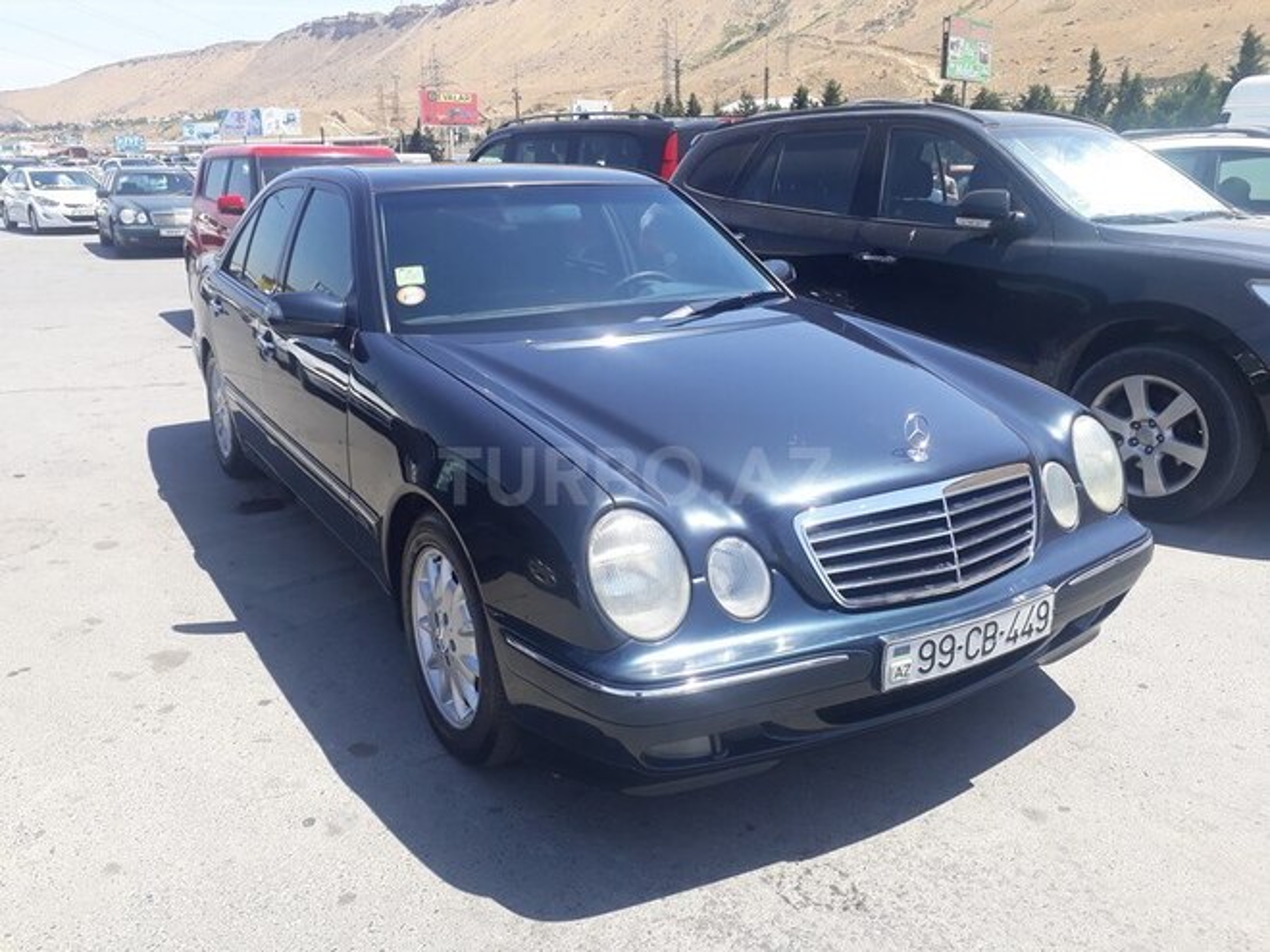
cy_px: 476
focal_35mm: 27
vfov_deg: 51.4
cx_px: 635
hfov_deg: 65.3
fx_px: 991
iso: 40
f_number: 1.9
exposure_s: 1/789
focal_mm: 3.6
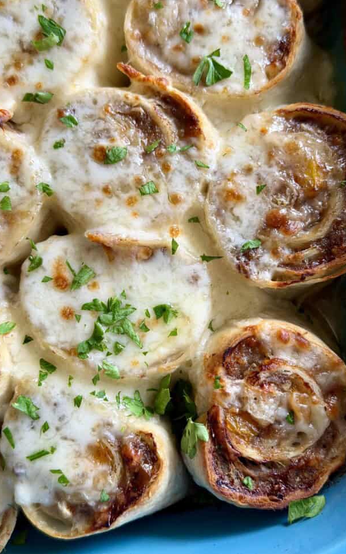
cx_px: 183
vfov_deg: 39.6
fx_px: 770
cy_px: 277
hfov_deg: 25.3
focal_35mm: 51
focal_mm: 6.8
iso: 80
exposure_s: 1/121
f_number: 1.8
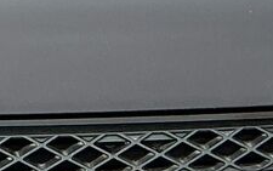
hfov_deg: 8.6
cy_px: 420
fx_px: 1735
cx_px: -217
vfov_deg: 5.4
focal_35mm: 233
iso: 25
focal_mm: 3
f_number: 1.8
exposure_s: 1/781
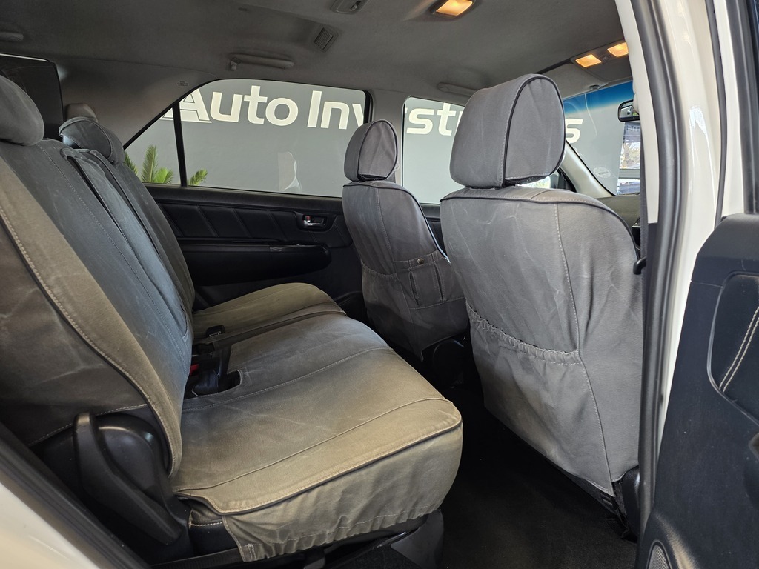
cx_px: 380
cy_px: 284
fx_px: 504
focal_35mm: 23
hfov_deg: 73.9
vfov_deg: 58.9
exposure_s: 1/100
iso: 250
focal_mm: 6.25
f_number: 1.7
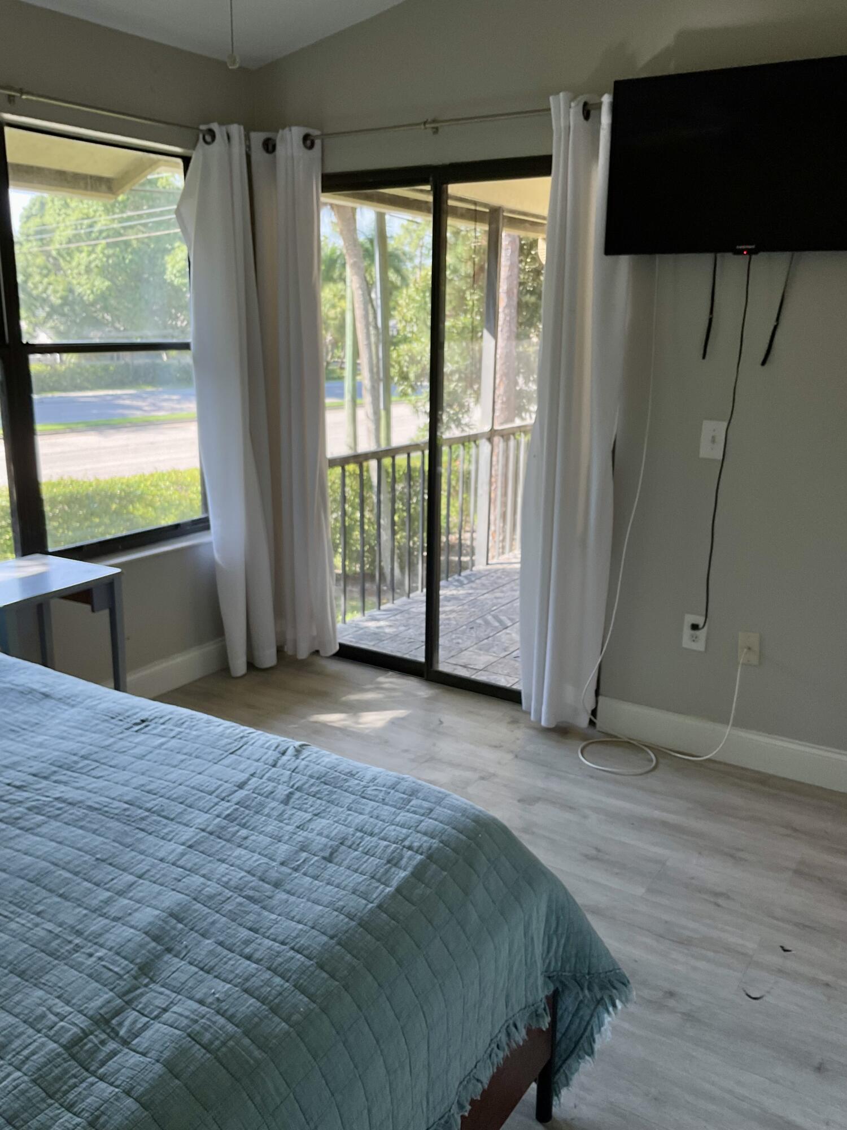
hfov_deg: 48.2
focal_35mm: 29
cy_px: 565
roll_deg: +0.2
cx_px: 424
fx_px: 946
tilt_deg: -15.8
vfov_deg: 61.7
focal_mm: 3
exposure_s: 1/133
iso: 16
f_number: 1.8
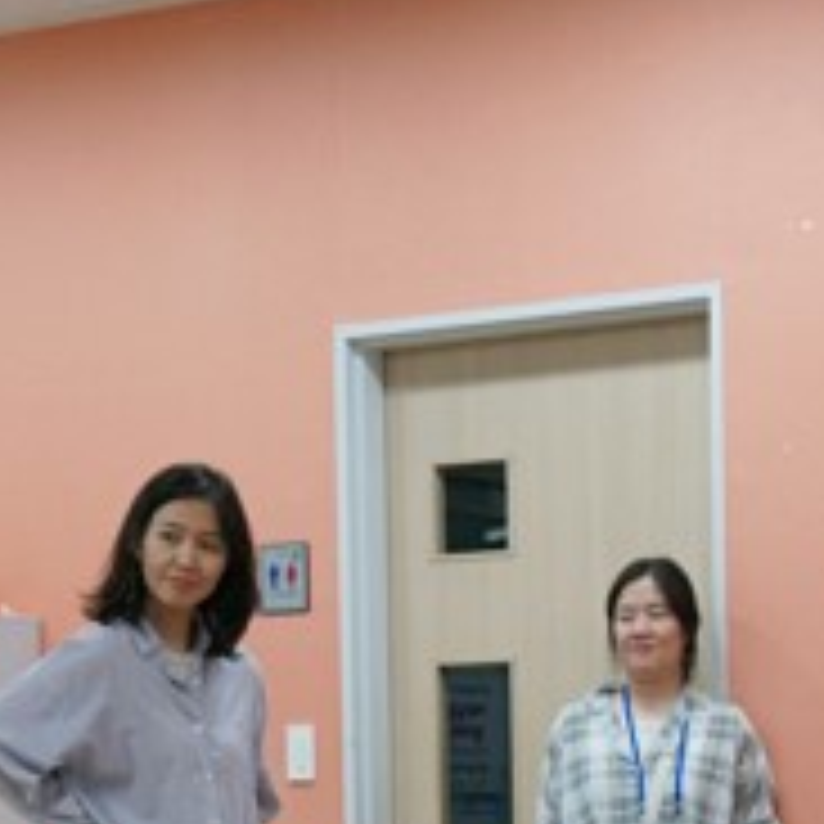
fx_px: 3932
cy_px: 1162
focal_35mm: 146
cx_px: 576
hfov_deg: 11.9
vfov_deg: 11.6
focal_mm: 35
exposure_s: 1/160
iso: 1600
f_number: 4
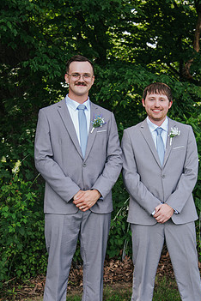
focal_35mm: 73
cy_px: 173
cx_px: 95
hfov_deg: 18.7
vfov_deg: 27.7
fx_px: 611
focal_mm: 38
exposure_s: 1/200
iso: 200
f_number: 4
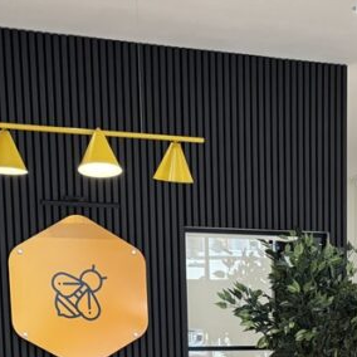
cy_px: 479
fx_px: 968
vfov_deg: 19.1
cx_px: 309
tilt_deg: -9.6
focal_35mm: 83
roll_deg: +0.3
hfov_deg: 20.5
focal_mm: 5.96
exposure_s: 1/120
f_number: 1.6
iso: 125
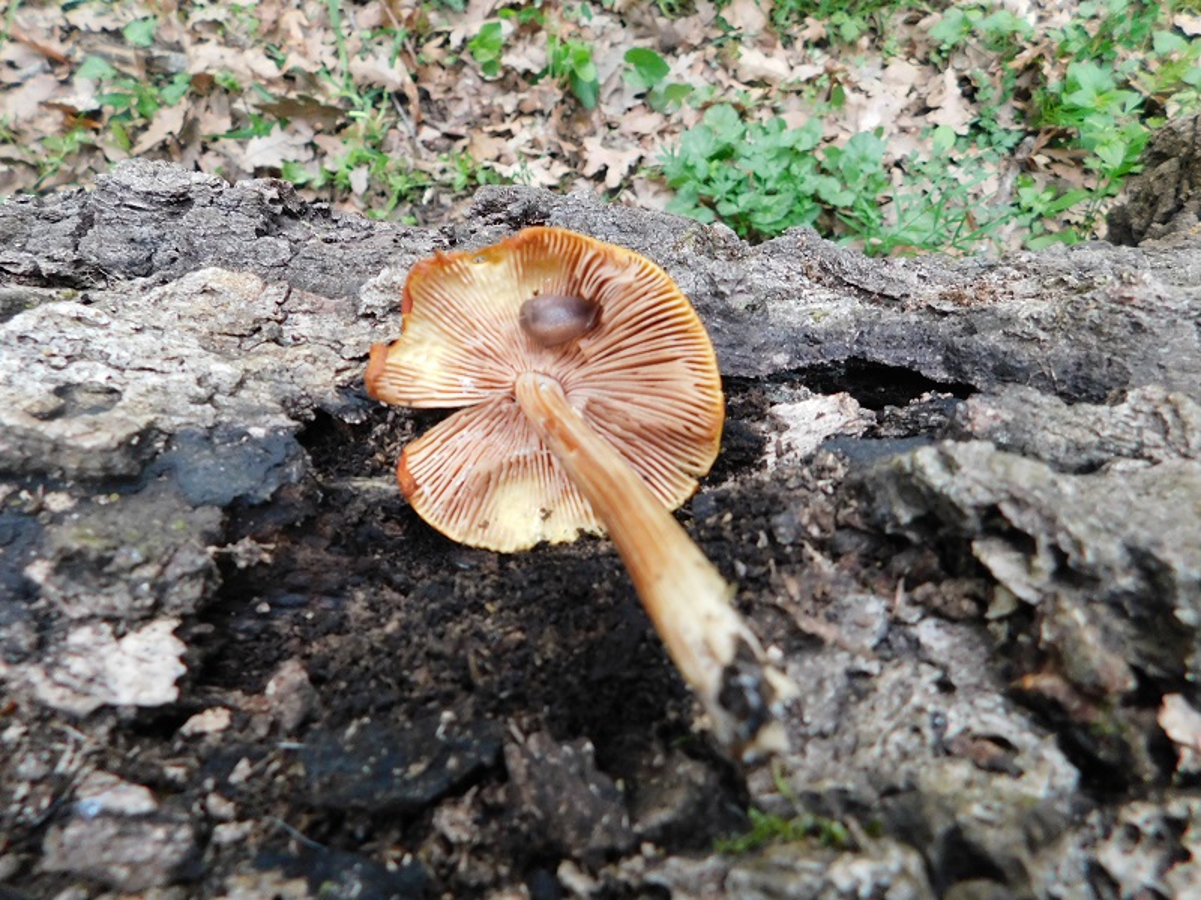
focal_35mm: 23
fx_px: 798
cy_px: 450
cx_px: 600
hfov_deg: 73.9
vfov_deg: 58.9
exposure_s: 1/30
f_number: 3
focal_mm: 4
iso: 360
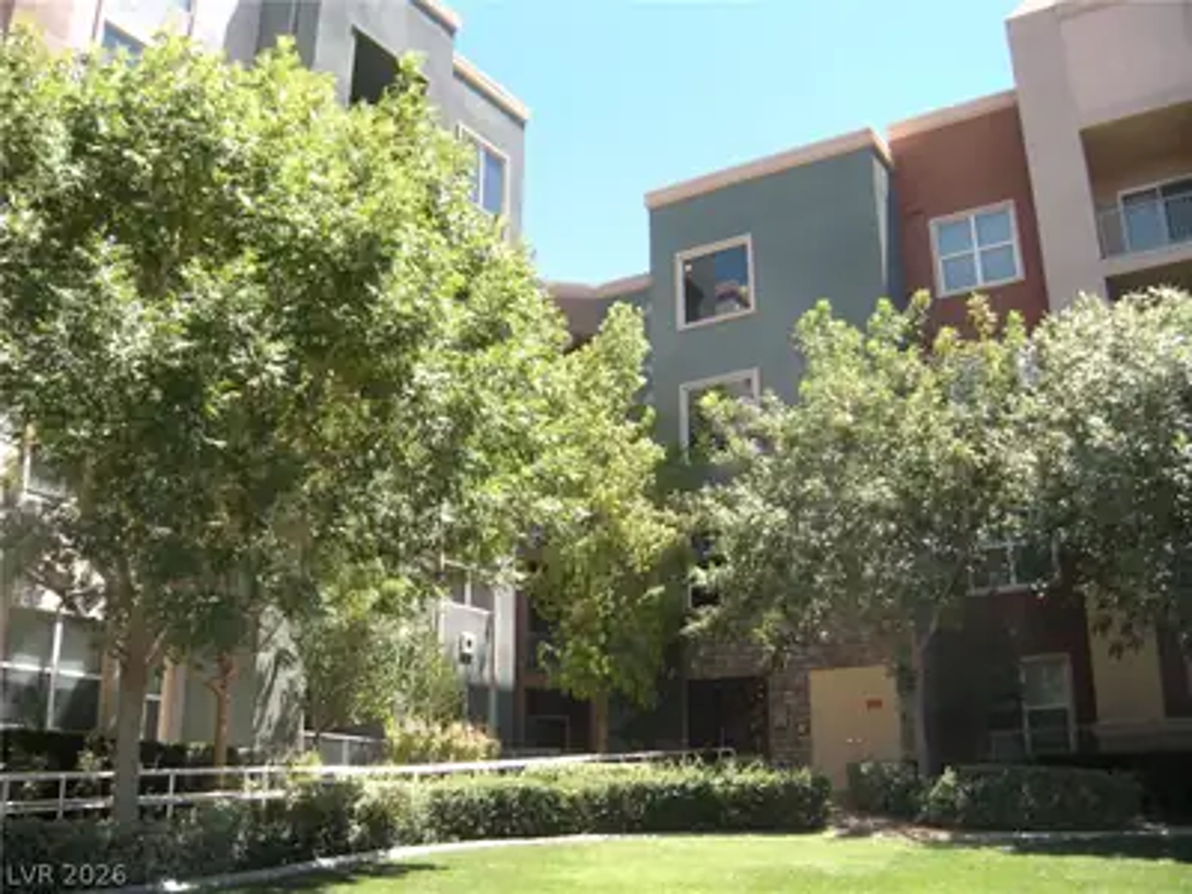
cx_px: 596
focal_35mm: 35
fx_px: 1205
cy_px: 447
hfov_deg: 52.6
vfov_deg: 40.7
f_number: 3.8
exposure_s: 1/204
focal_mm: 5.9
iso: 89
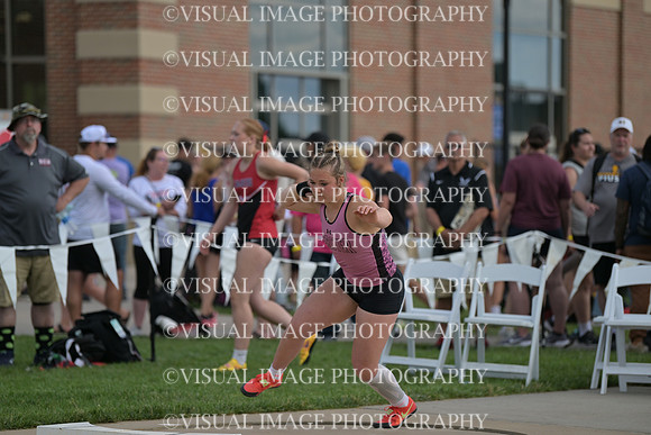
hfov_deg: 12.1
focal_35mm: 170
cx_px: 326
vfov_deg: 8.1
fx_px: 3075
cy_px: 218
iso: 200
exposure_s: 1/2500
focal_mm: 170
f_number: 3.2
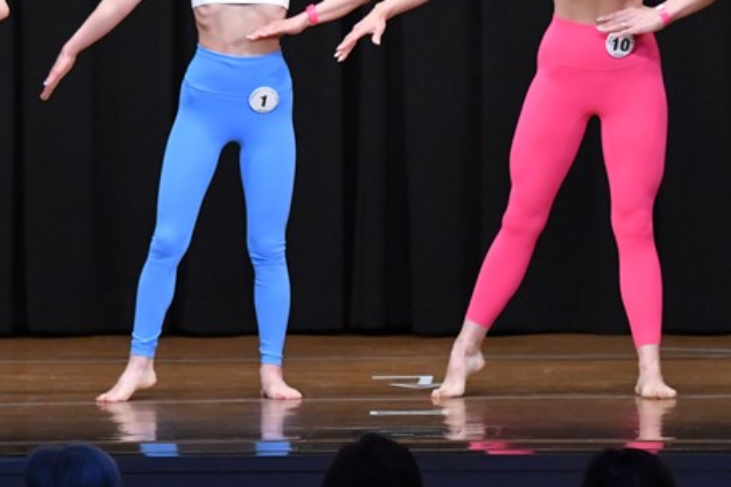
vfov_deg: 3.7
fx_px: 7510
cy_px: 113
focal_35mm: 370
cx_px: 388
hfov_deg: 5.6
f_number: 5.6
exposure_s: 1/400
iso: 6400
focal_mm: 145
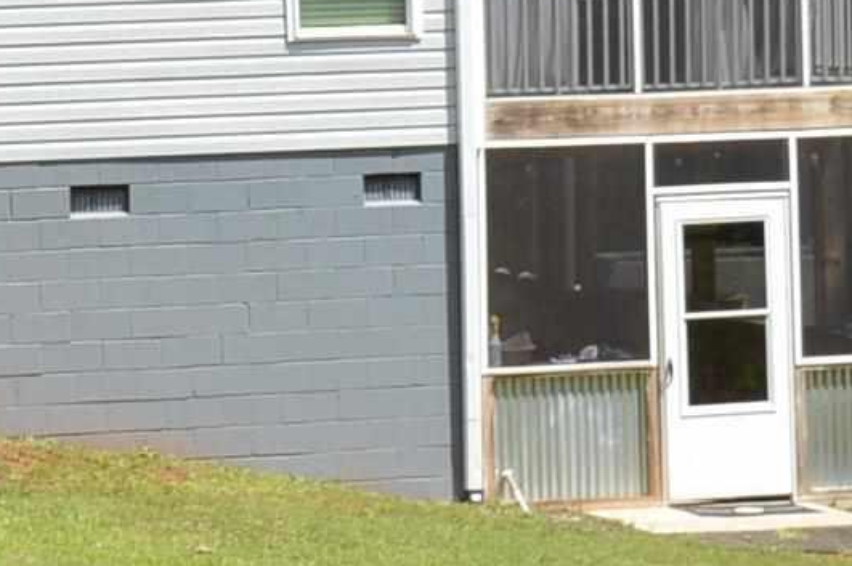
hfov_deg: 8.0
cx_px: -148
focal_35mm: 255
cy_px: 43
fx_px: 6029
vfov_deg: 5.4
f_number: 8
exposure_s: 1/250
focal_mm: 30
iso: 100
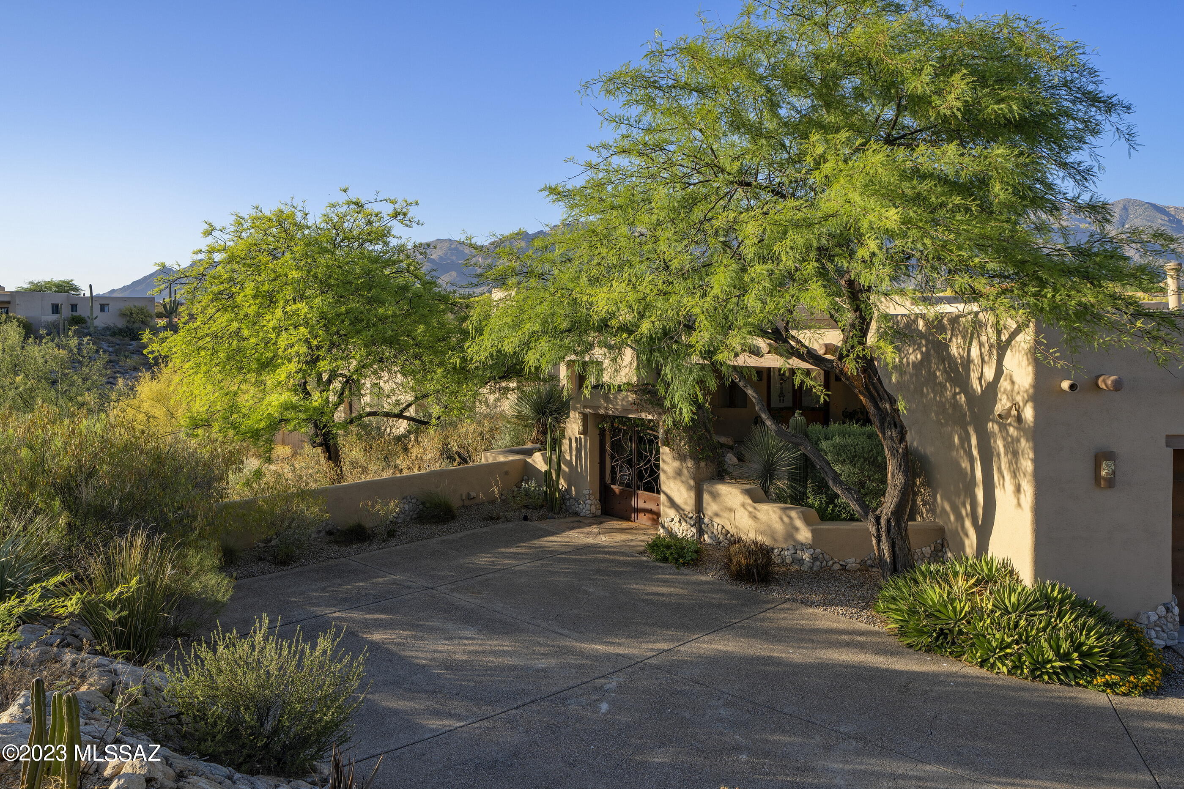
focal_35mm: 24
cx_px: 592
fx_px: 789
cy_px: 394
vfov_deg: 53.1
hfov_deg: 73.8
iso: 100
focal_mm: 24
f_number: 9
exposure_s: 1/100
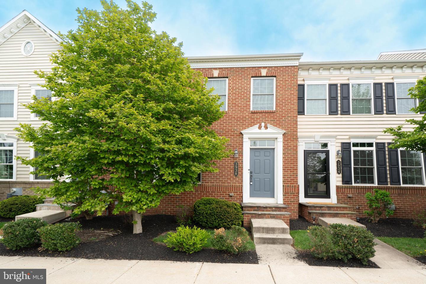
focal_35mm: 15
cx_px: 213
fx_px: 177
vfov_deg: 77.3
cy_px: 142
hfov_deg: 100.4
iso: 100
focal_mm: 15
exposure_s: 1/80
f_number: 7.1
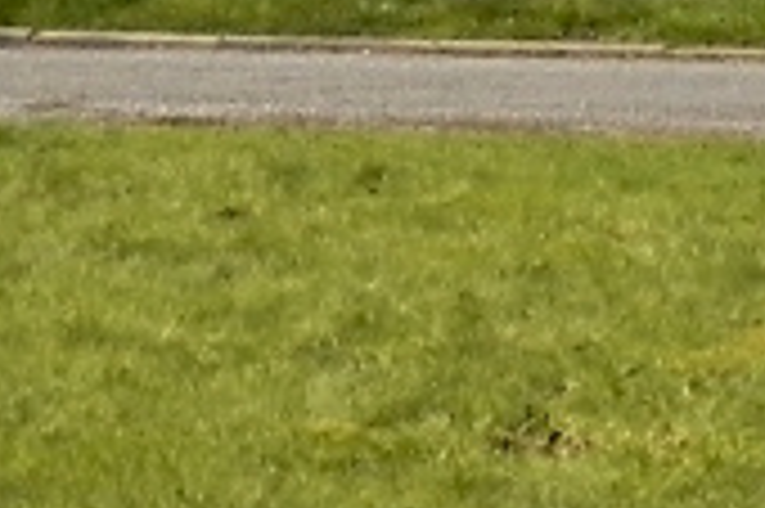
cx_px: 616
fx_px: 5498
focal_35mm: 259
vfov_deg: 5.2
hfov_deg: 7.9
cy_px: -634
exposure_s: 1/347
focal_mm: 5.9
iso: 160
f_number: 6.3
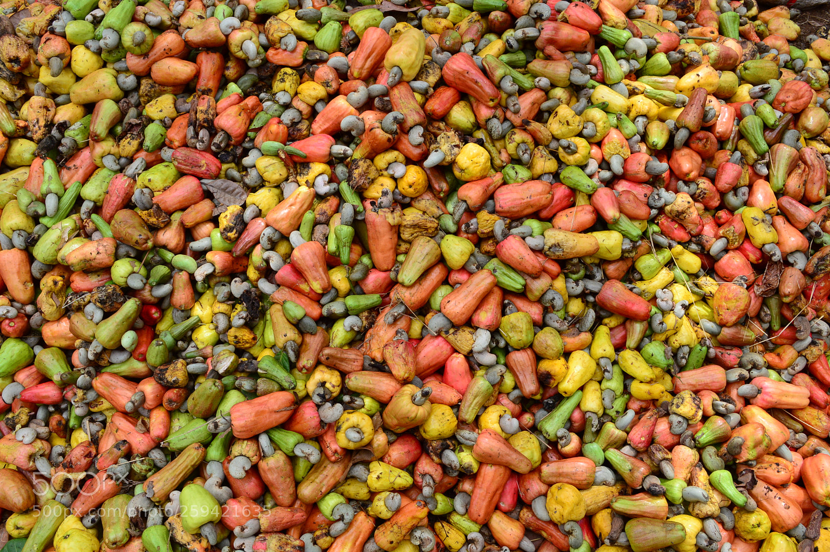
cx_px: 415
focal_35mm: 36
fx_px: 829
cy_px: 276
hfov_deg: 53.2
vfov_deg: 36.8
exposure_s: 1/100
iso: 200
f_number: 10
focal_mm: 24
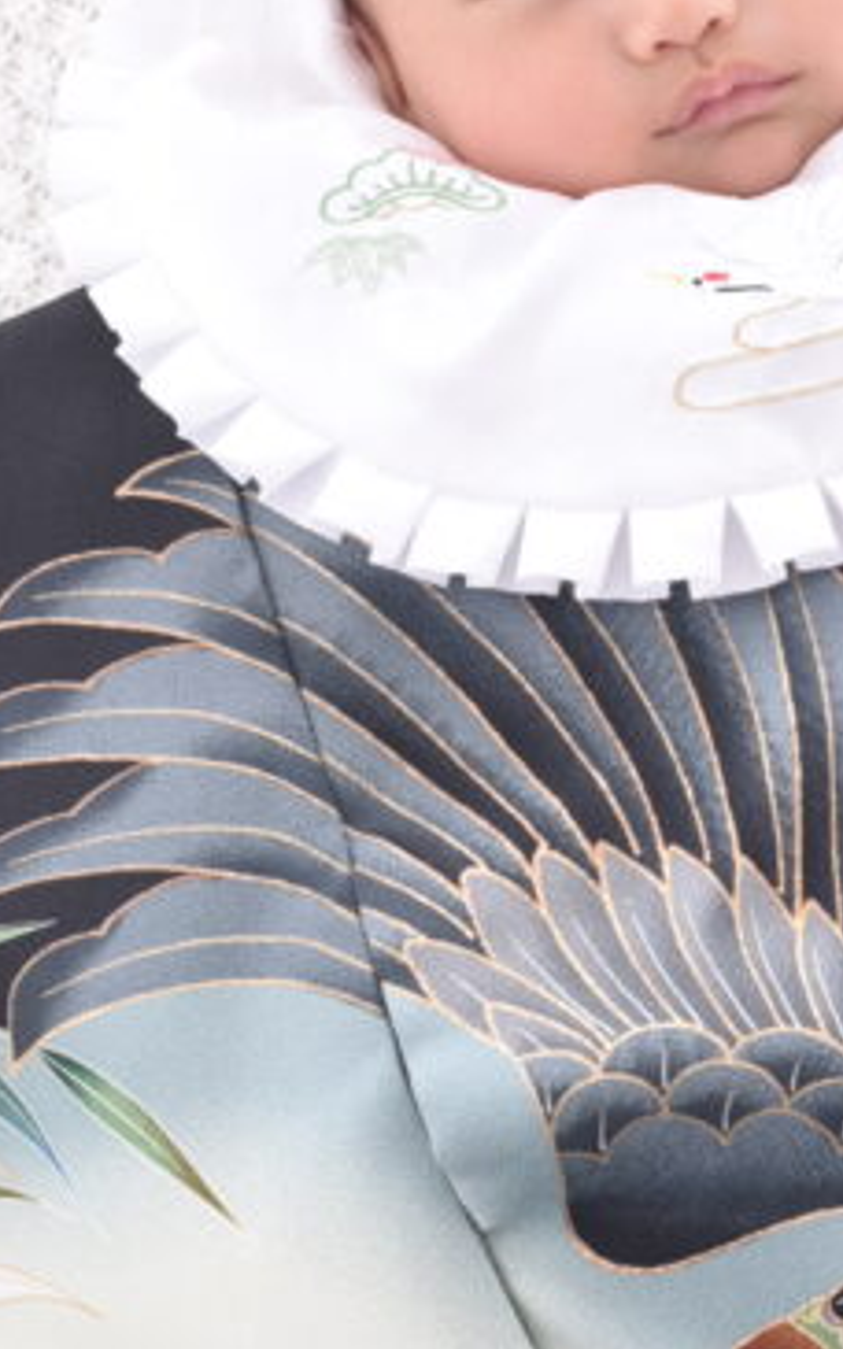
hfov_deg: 9.2
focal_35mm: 143
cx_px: 518
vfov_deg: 14.6
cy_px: 495
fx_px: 5259
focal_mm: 50
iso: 640
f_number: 4
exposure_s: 1/125
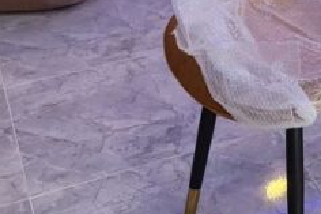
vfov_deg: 11.3
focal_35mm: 113
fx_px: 1007
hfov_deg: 16.3
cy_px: -158
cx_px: 499
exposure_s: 1/100
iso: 320
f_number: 1.8
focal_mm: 7
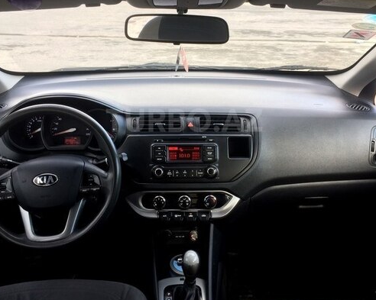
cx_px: 184
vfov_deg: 39.0
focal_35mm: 38
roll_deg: +0.8
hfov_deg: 48.0
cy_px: 120
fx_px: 423
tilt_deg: -18.7
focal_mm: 4.15
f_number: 2.2
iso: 32
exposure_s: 1/132
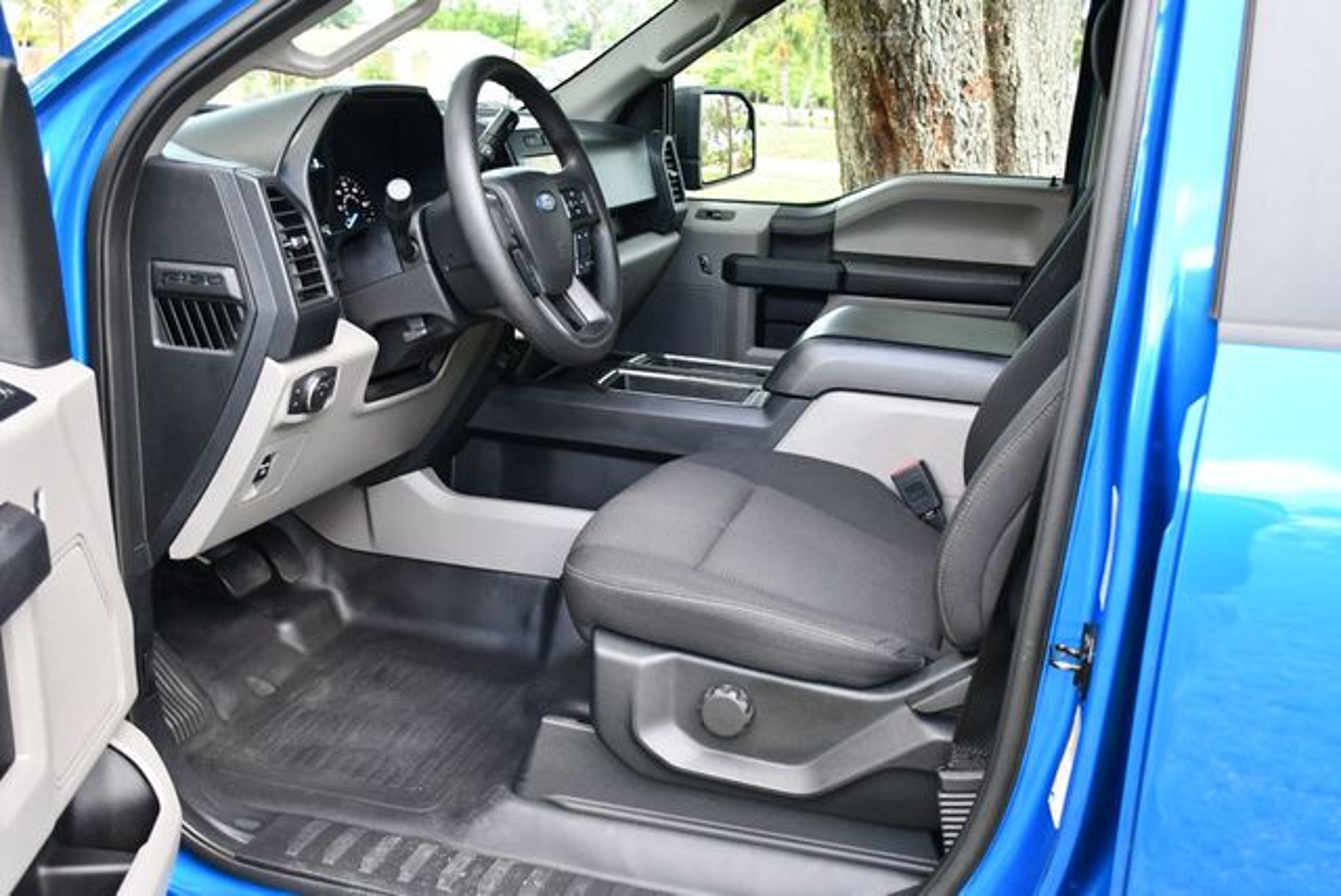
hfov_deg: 53.1
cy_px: 448
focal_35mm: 36
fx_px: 1342
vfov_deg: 36.9
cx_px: 670
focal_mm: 18
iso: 800
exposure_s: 1/250
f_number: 3.5
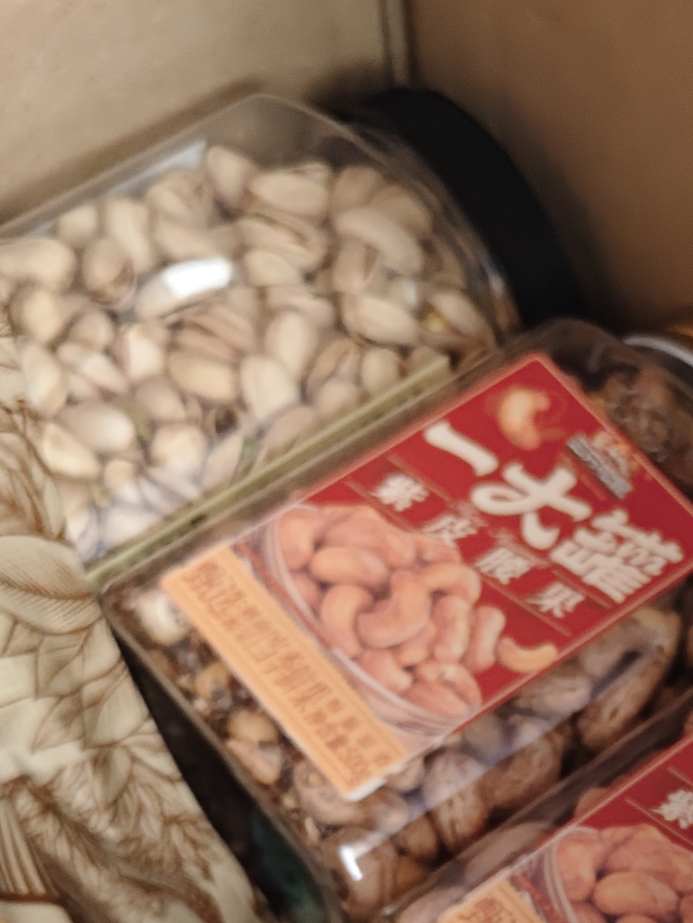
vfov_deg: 30.3
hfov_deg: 23.8
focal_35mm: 59
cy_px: 936
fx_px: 1575
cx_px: 683
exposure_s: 1/33.3
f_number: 1.88
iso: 1155
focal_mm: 5.56
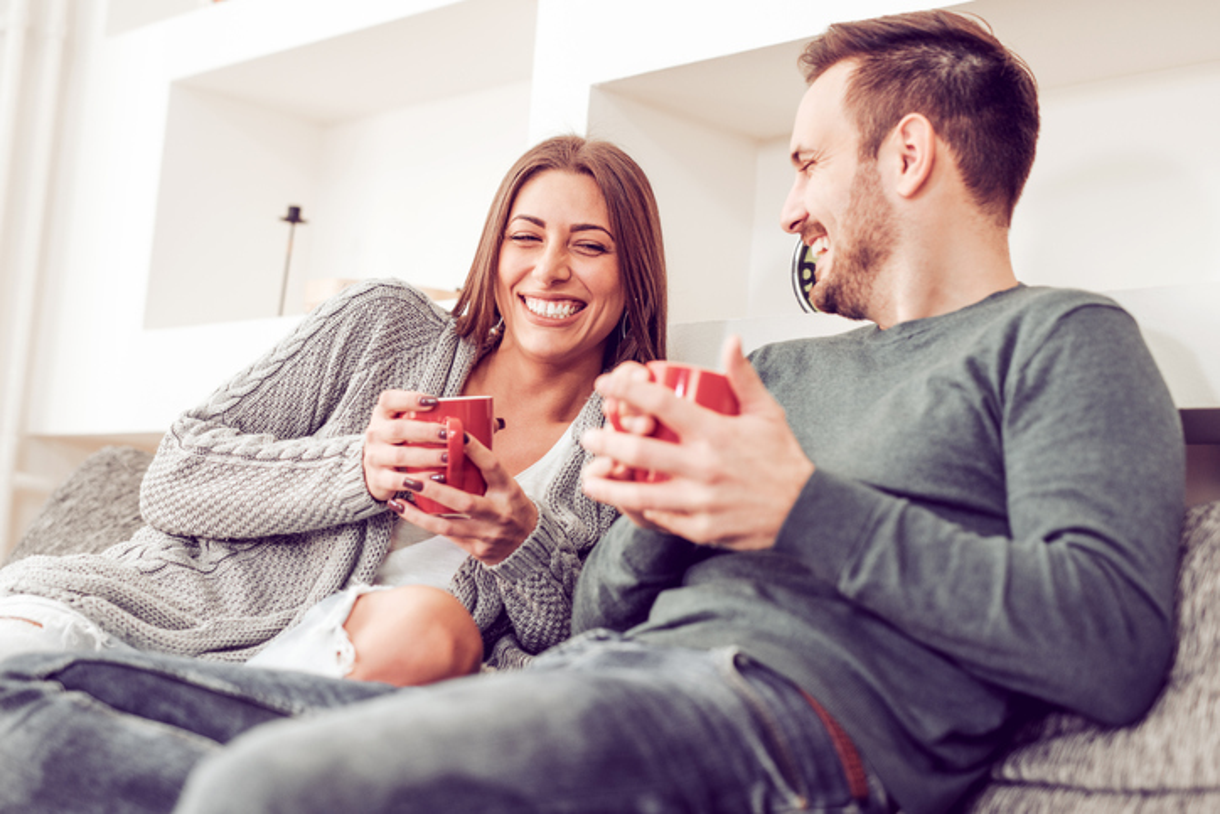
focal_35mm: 50
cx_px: 610
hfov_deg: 39.6
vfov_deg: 27.0
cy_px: 407
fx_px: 1695
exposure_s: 1/160
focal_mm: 50
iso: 200
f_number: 2.2
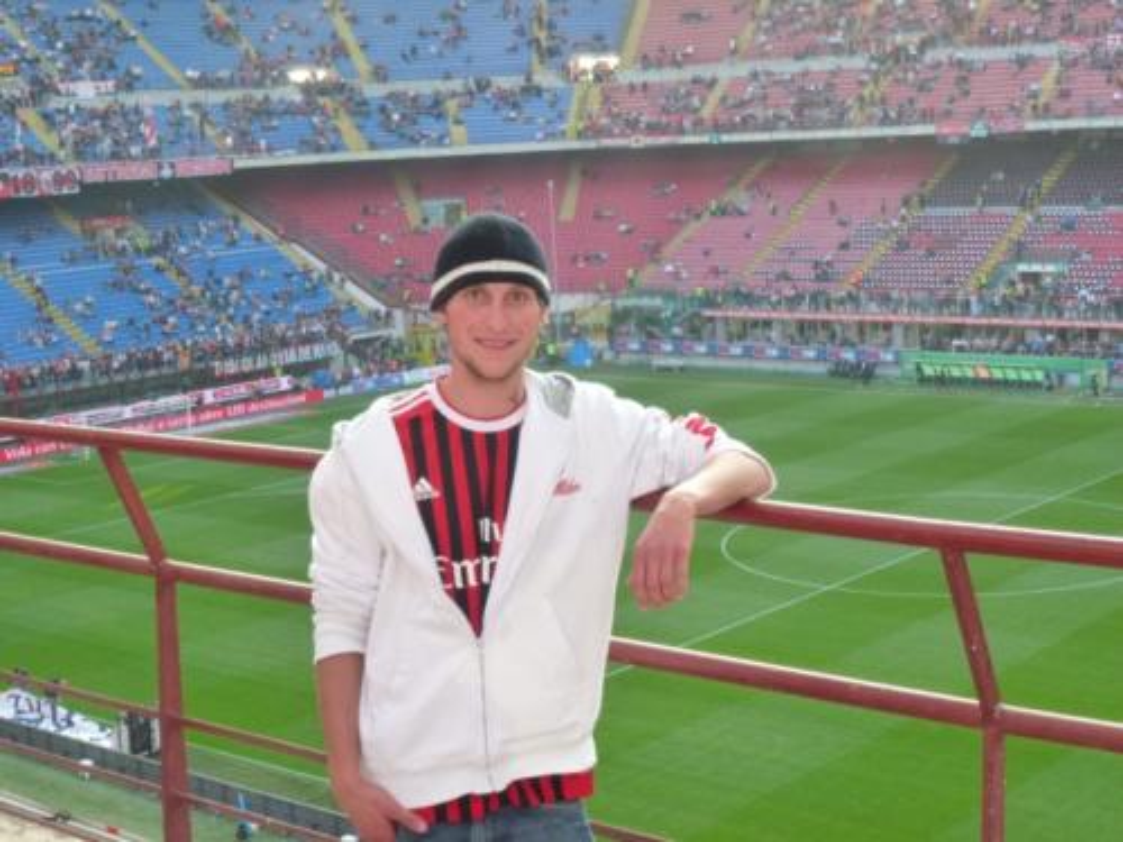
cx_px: 562
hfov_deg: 33.8
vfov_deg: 25.7
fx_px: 1849
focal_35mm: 57
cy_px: 421
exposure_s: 1/60
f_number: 4.4
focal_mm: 10.1
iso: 200
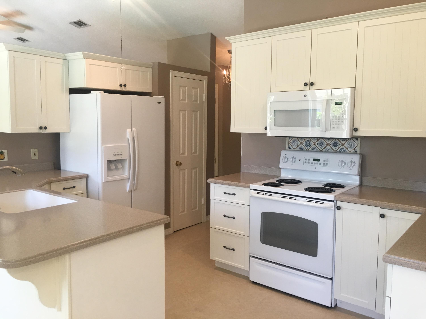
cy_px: 160
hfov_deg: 61.7
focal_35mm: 29
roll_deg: -0.4
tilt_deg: -5.3
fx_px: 357
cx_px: 213
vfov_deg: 48.2
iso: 32
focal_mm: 4.15
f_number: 2.2
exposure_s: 1/30
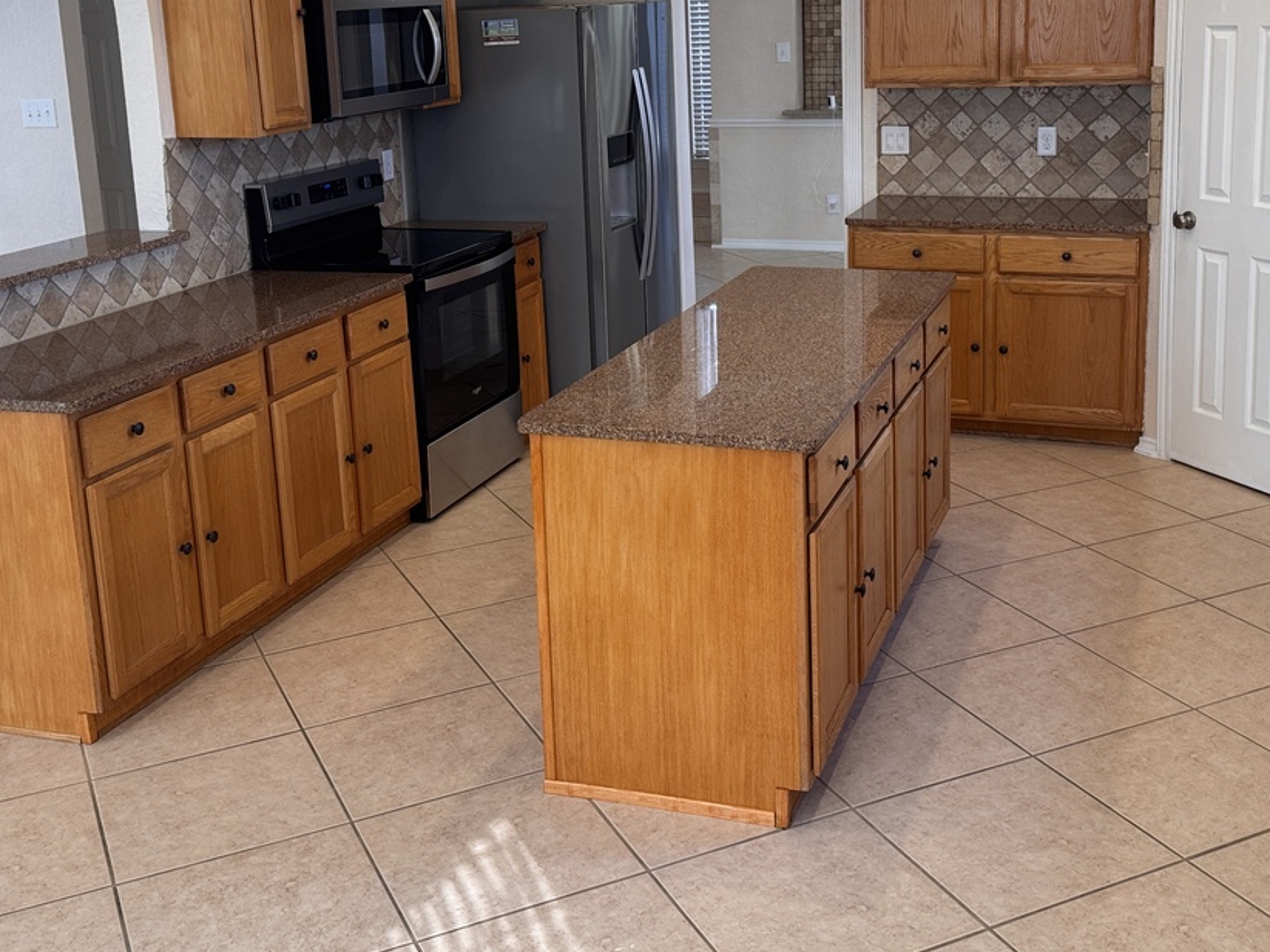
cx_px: 701
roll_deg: +2.3
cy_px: 272
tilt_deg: -11.8
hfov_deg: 44.7
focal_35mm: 42
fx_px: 1541
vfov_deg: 33.8
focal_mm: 6.76
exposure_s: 1/120
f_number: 1.78
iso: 125
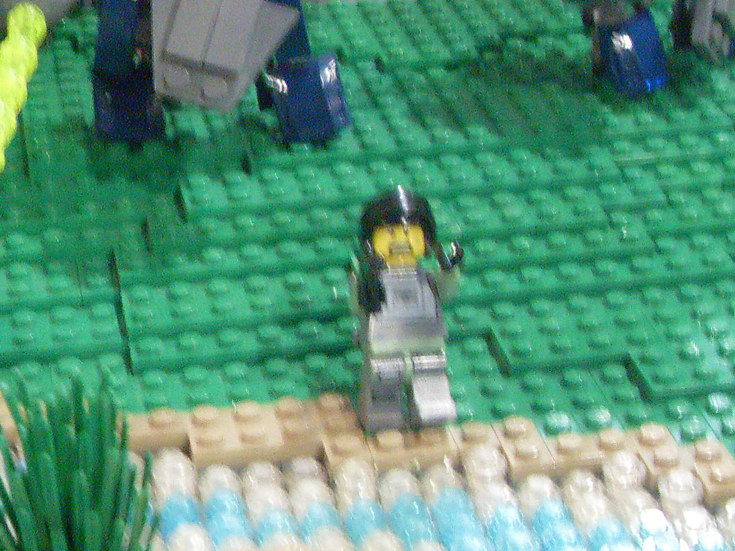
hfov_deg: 21.1
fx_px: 1974
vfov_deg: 15.8
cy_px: 158
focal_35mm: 93
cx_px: 425
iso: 200
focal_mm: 6.3
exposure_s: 1/6
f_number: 2.8
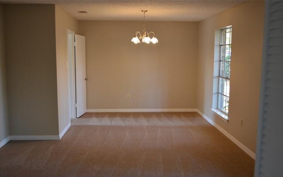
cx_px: 142
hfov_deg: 49.3
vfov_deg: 32.0
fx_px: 308
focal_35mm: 40
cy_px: 94
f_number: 4.2
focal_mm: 26
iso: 500
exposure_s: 1/60
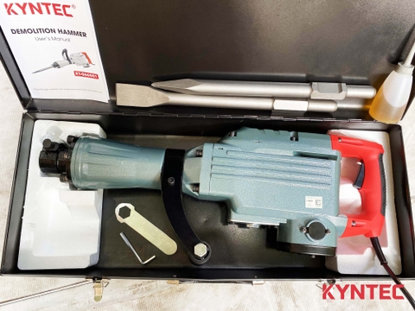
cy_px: 156
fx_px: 312
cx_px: 208
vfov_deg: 53.1
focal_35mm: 26
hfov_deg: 67.3
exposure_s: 1/121
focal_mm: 4.25
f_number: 1.8
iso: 125
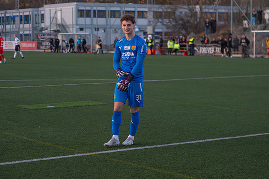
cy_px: 85
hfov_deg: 20.0
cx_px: 120
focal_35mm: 102
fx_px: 761
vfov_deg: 13.4
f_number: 3.2
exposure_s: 1/1000
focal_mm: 86
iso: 360
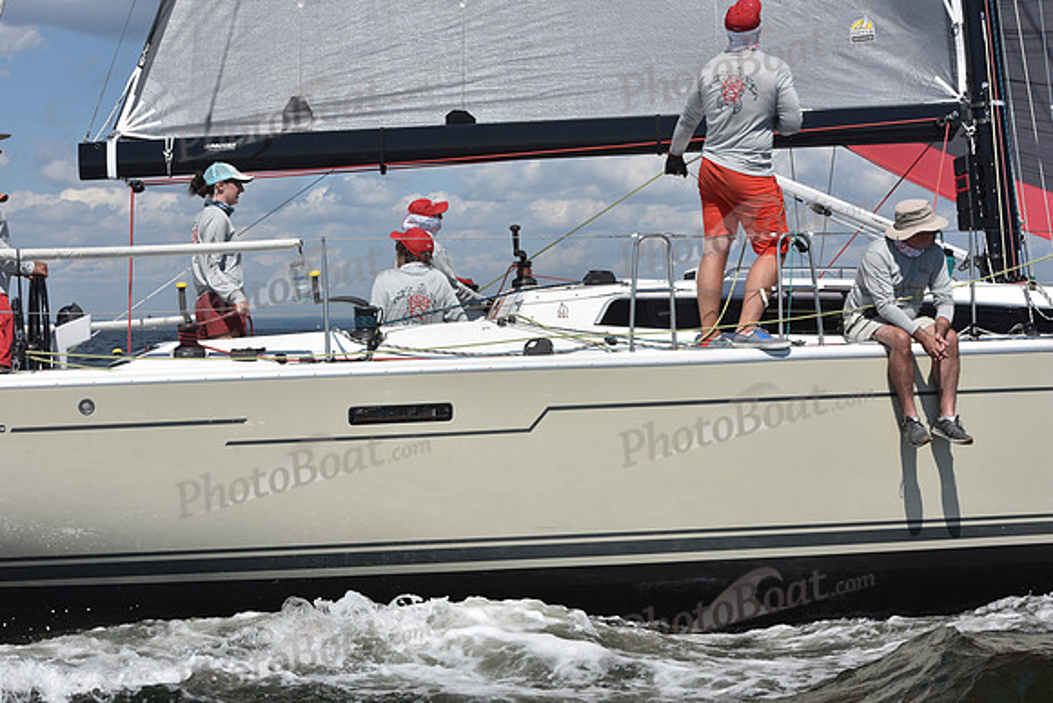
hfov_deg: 28.8
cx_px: 526
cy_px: 352
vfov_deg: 19.5
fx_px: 2048
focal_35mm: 70
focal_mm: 70
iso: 320
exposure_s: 1/1250
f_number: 11
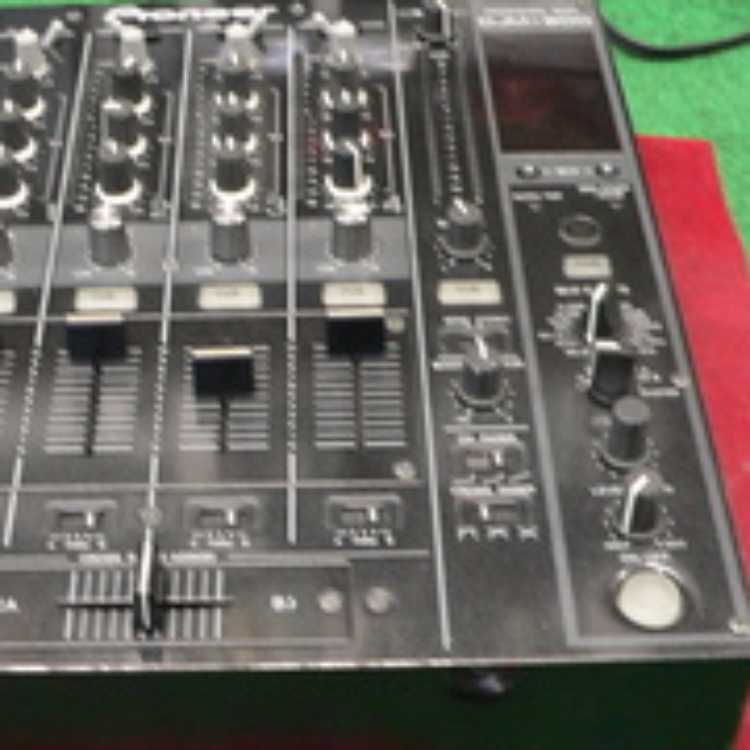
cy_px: 356
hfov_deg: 25.6
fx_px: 1642
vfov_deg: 25.7
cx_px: 258
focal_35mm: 67
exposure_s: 1/10
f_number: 2.8
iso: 200
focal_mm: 6
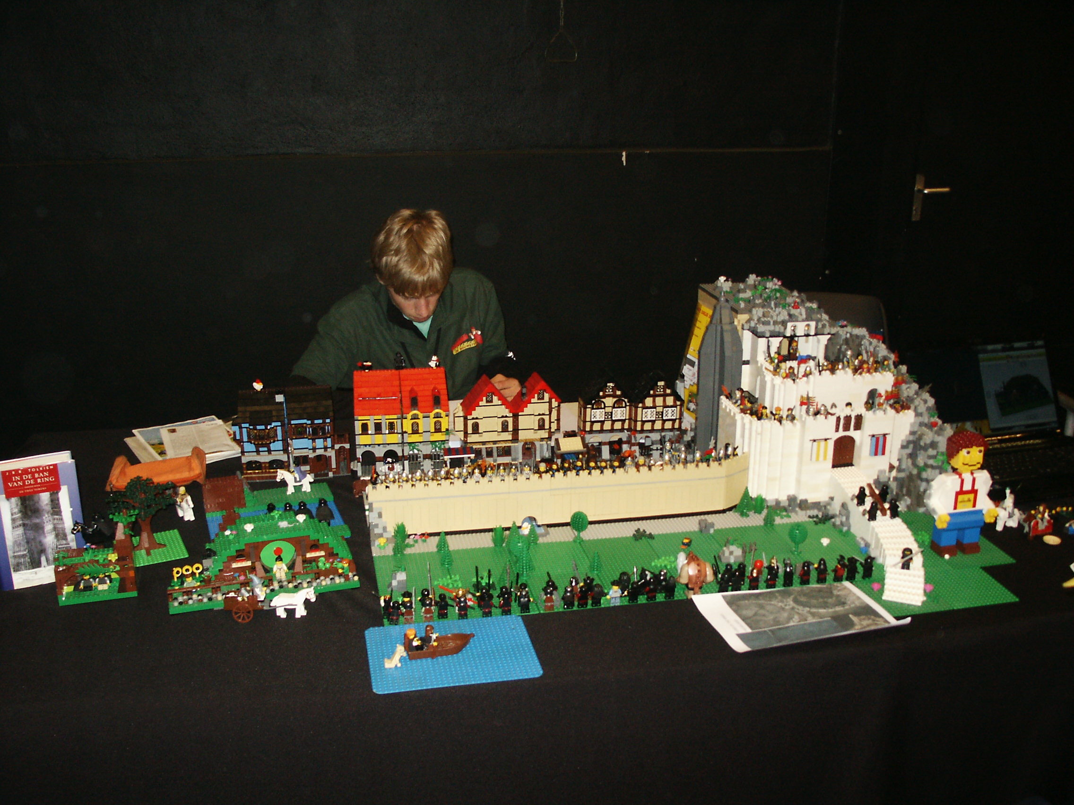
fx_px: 1086
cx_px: 537
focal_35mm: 35
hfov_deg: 52.6
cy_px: 402
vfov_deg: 40.7
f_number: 3
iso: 200
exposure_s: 1/45
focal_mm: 7.18
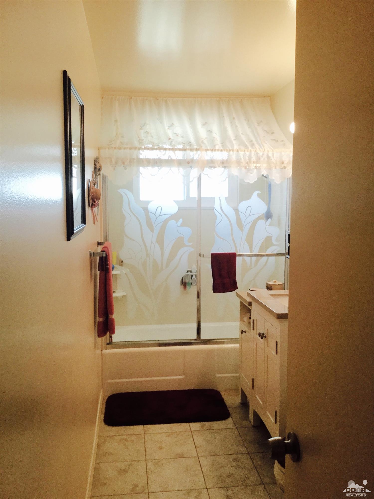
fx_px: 447
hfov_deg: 45.4
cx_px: 187
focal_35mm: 31
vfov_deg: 58.4
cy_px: 250
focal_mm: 3.3
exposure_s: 1/30
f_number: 2.4
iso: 100
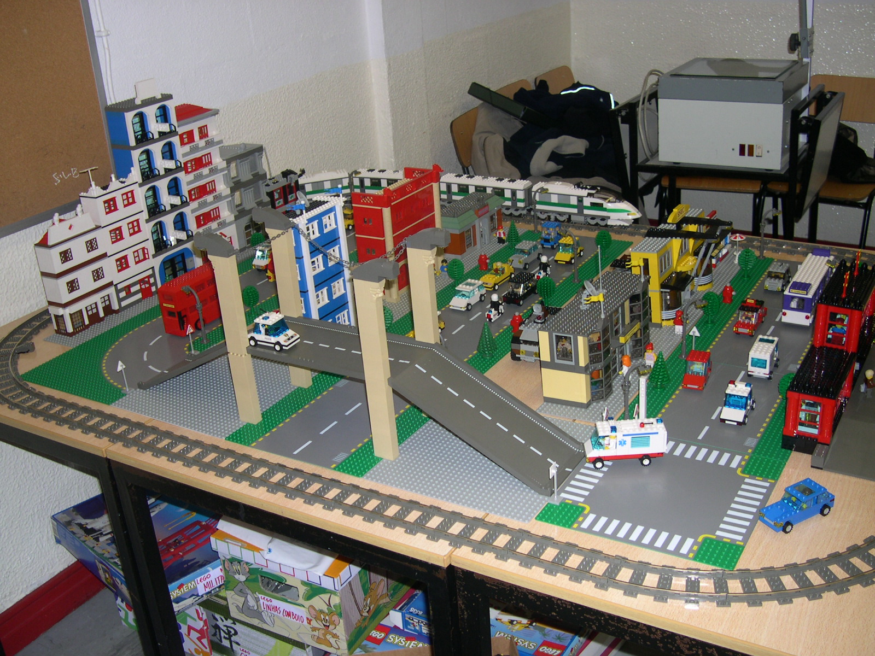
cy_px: 328
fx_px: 961
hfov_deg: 49.0
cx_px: 438
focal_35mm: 38
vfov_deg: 37.7
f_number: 2.8
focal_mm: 8
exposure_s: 1/60
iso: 100
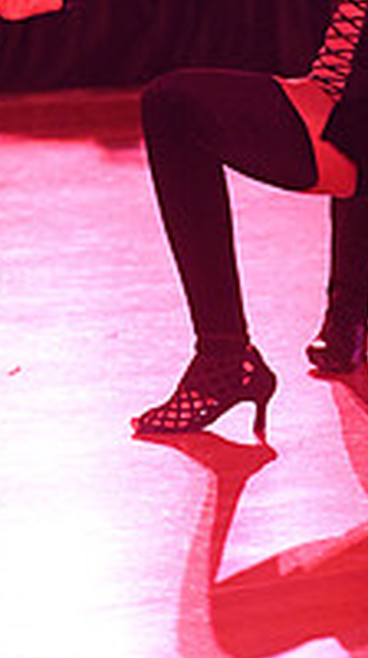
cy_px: -207
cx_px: 485
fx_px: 6144
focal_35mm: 353
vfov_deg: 6.1
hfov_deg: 3.4
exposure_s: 1/400
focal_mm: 116
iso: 6400
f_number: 4
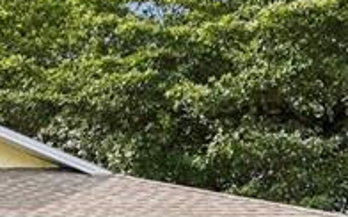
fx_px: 1086
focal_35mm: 115
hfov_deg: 14.9
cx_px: -346
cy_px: 295
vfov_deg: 11.1
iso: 400
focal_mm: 21.5
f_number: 8
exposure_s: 1/1000
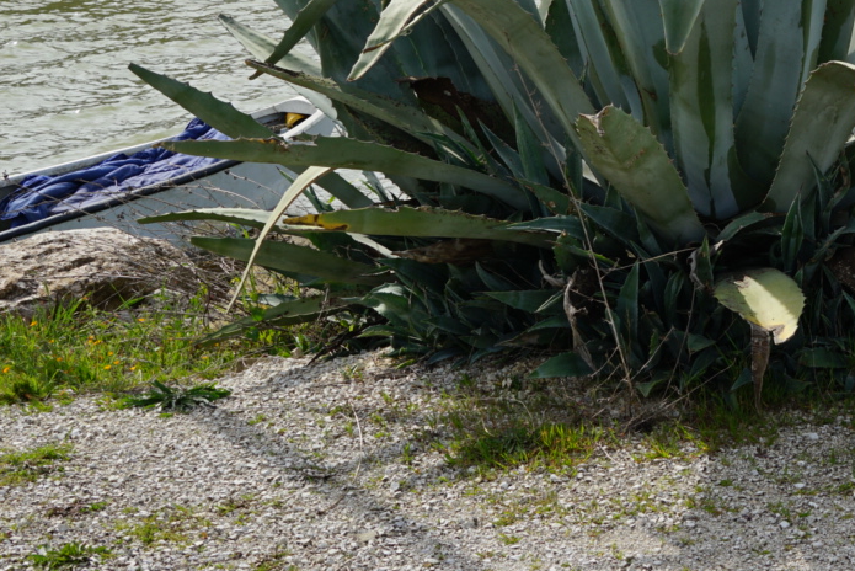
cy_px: -50
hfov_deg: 19.4
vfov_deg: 13.4
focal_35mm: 100
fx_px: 2376
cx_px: 972
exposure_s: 1/125
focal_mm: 43
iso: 100
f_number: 11
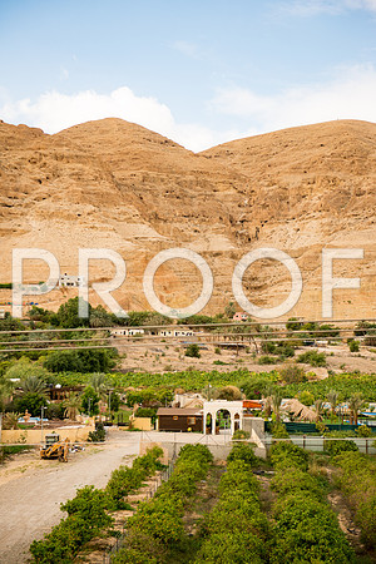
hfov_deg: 24.6
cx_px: 188
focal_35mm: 55
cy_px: 282
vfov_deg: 36.2
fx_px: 862
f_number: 2.8
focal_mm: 55
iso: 200
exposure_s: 1/1250
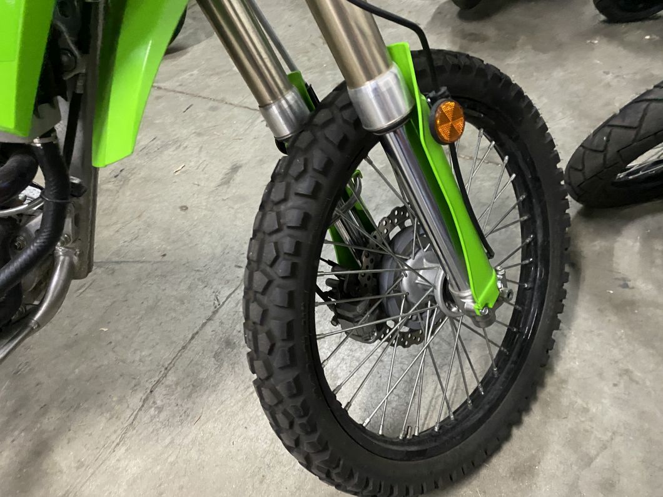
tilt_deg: -46.3
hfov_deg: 67.3
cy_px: 248
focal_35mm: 26
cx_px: 332
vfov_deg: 53.1
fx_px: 498
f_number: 1.8
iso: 500
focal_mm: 4.25
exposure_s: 1/25
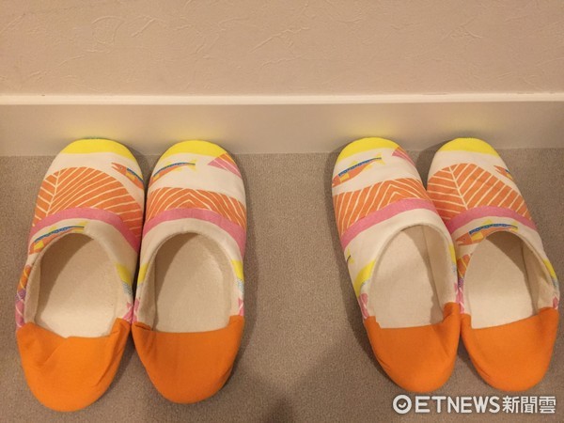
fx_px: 472
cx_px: 282
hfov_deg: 61.7
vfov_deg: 48.2
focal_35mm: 29
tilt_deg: -64.2
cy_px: 212
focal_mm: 4.15
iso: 200
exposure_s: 1/30
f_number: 2.2
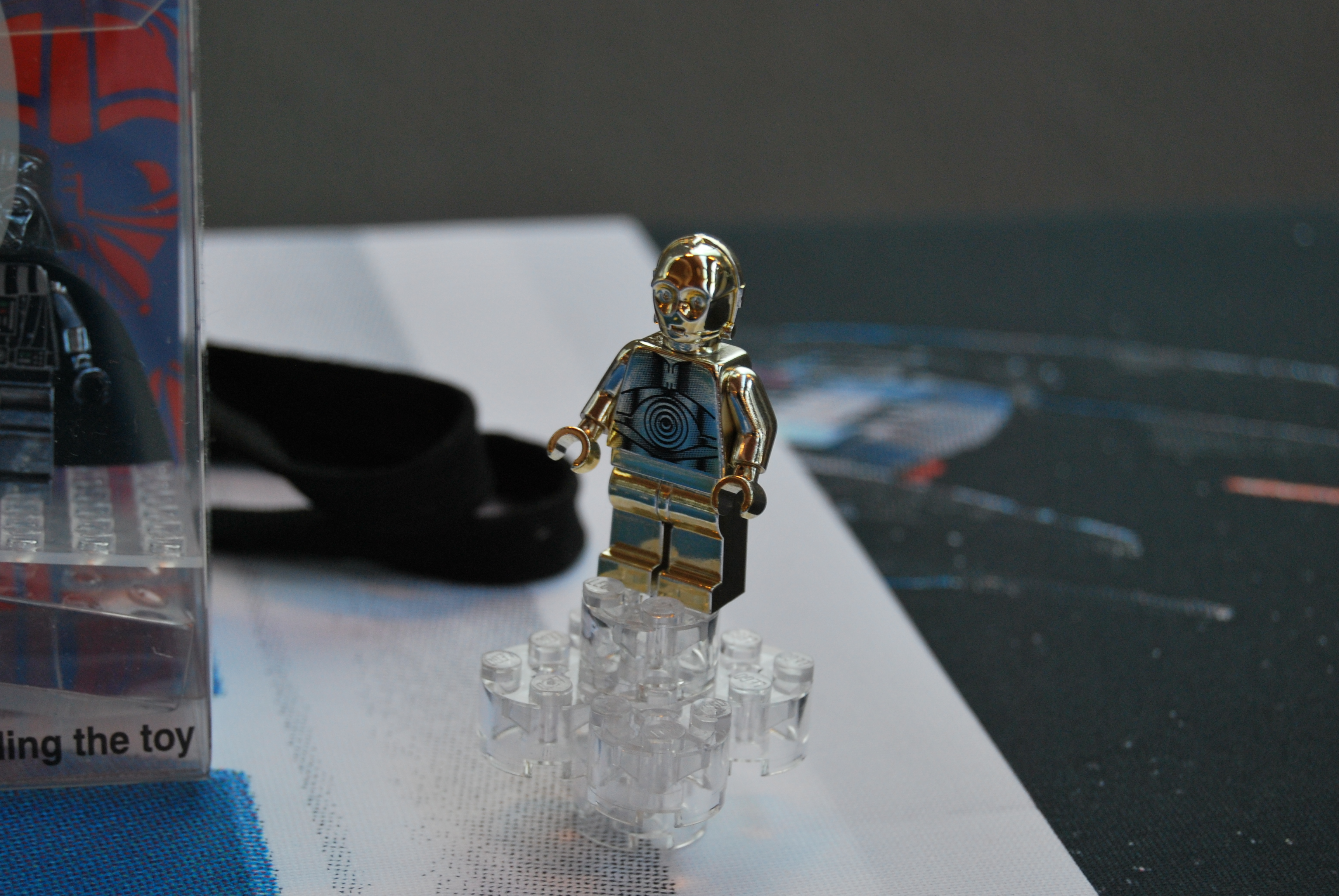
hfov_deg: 22.0
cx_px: 667
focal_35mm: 93
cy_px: 452
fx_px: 3447
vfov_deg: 14.8
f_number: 5.6
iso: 400
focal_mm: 55
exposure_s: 1/40
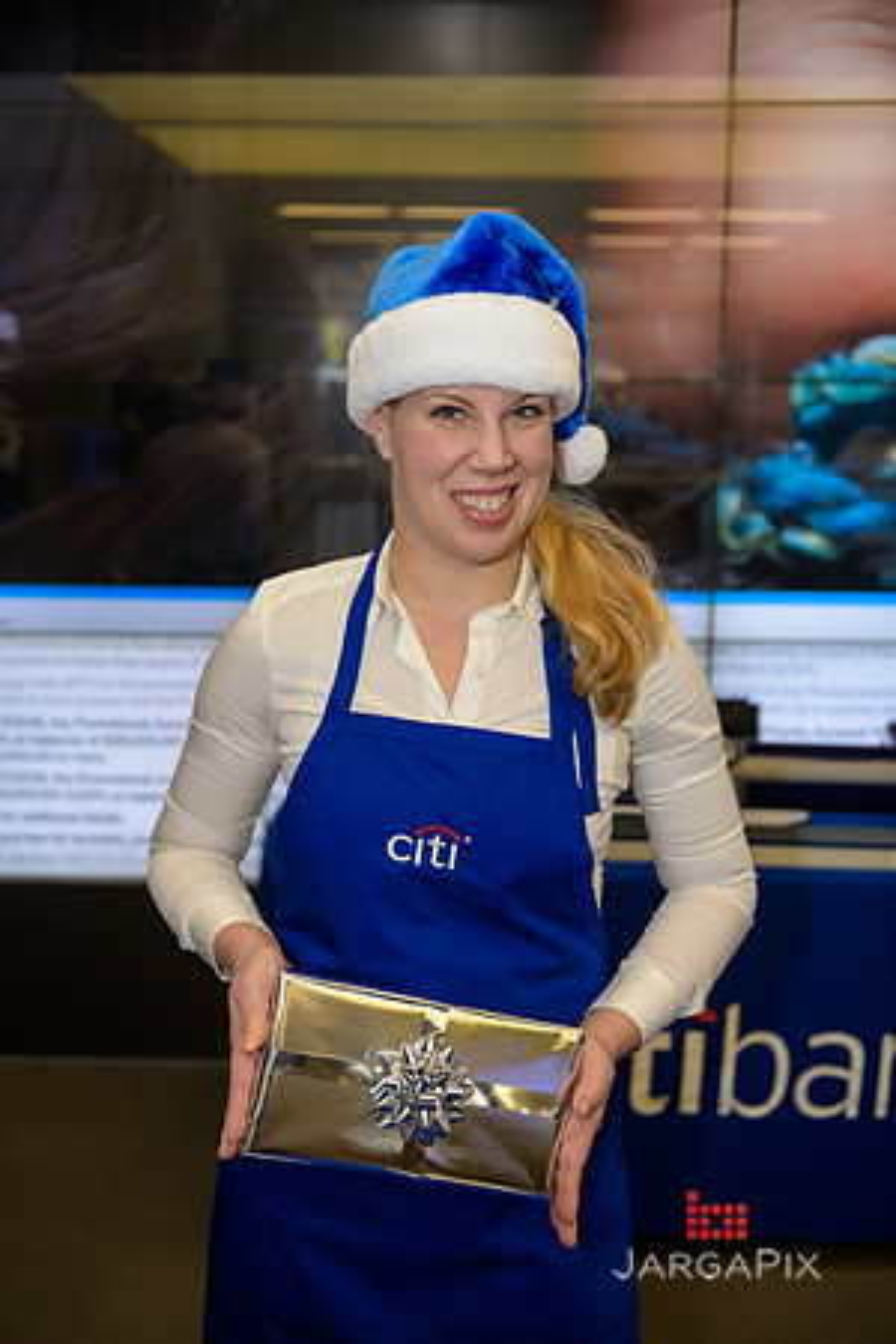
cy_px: 672
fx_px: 1493
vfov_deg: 48.5
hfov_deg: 33.4
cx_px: 448
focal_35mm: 40
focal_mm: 40
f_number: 3.2
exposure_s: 1/125
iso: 400
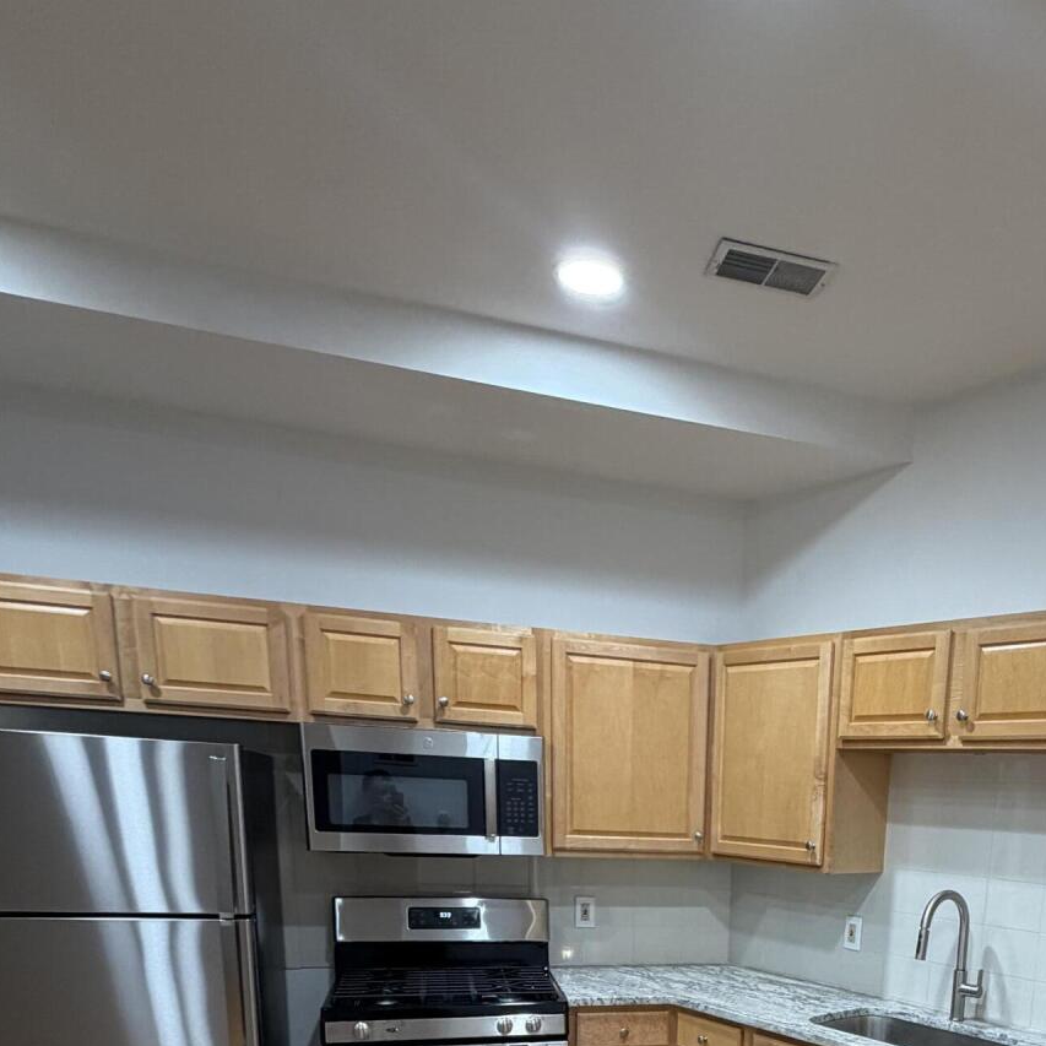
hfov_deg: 53.3
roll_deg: -2.9
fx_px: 991
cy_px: 1040
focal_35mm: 29
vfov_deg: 46.7
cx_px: 774
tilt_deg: -13.9
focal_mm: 2.22
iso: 200
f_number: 2.2
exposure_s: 1/60
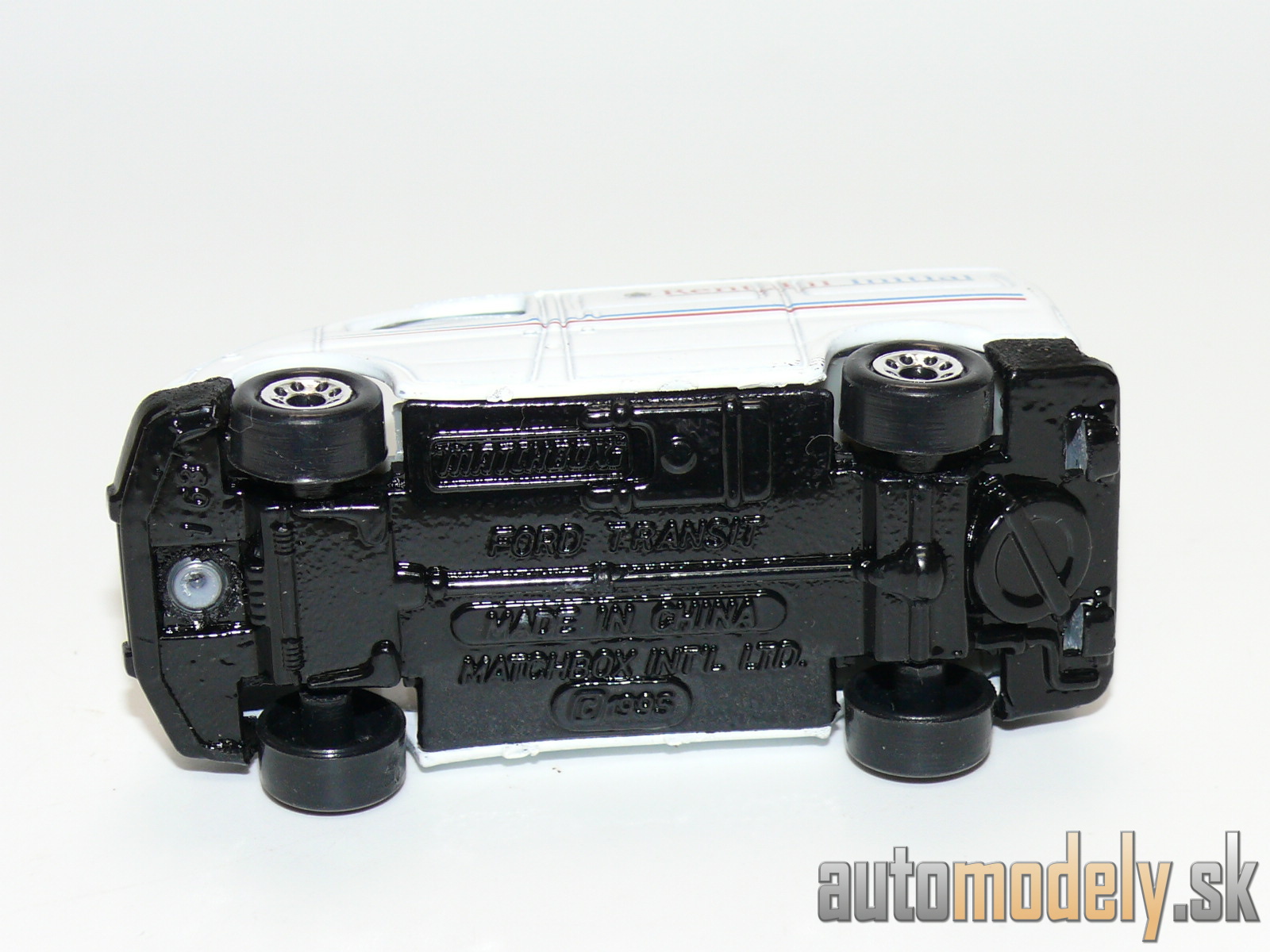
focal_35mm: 97
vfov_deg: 15.2
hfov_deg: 20.2
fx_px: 3559
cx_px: 635
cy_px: 476
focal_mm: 13.2
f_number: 4
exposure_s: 1/30
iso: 100
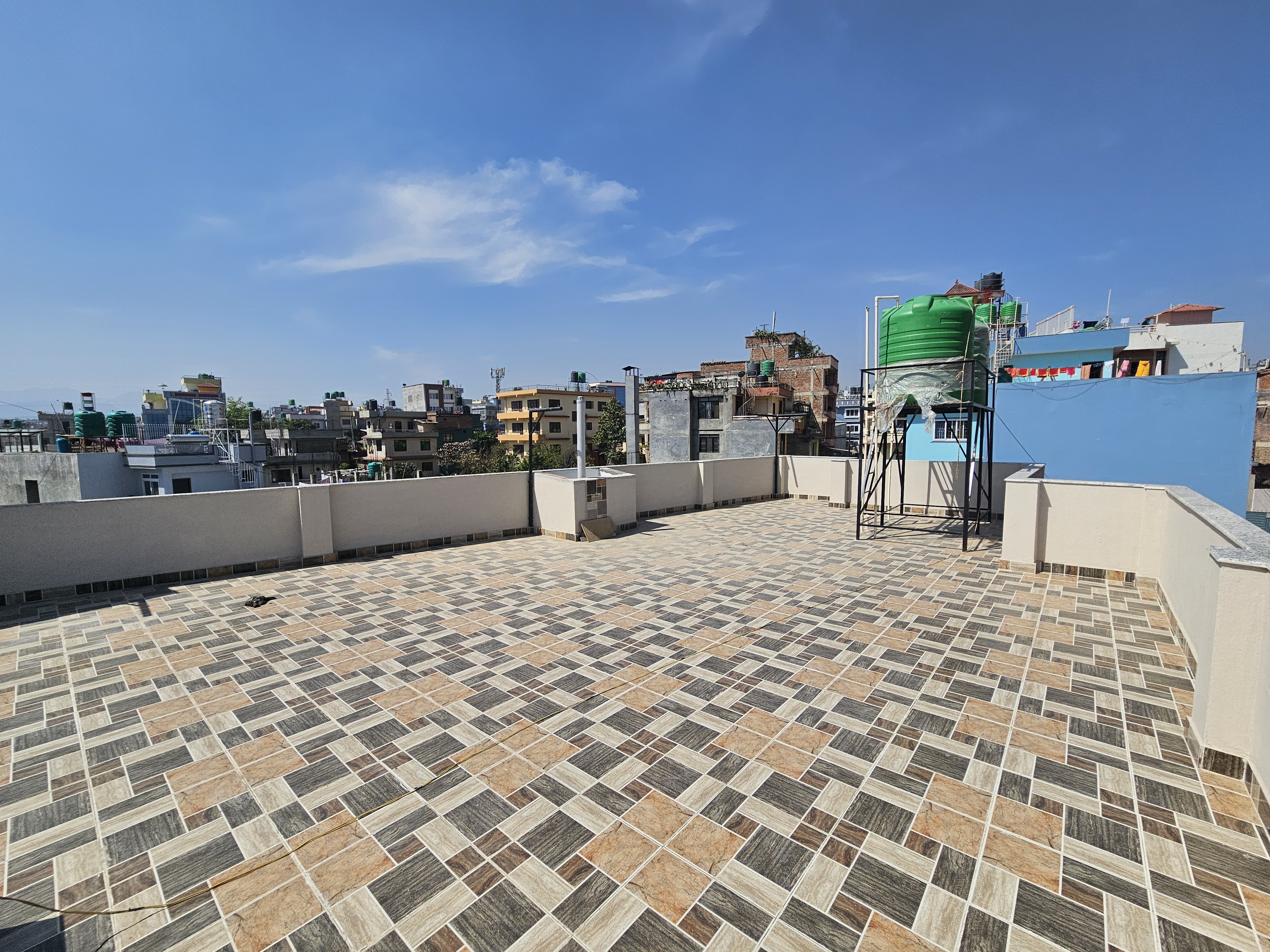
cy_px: 476
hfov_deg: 106.2
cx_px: 635
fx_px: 477
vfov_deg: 89.9
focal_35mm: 13
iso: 50
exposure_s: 1/3737
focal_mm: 2.2
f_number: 2.2
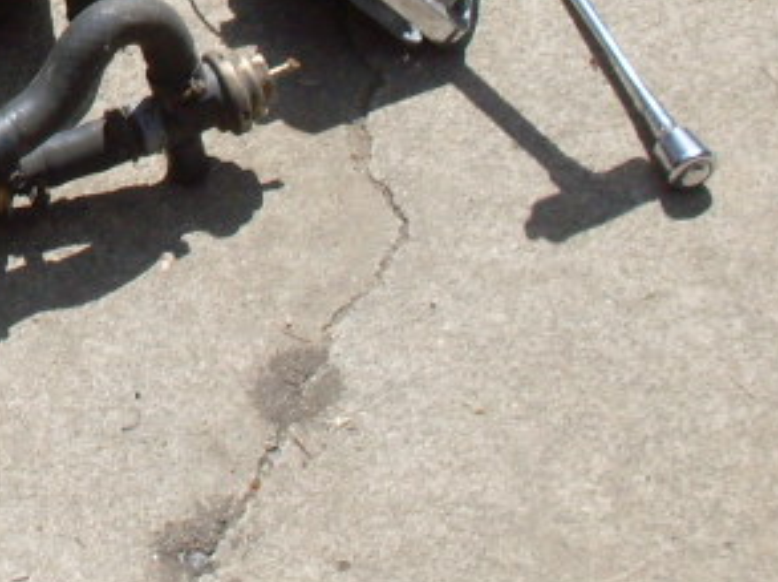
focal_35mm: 133
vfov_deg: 10.8
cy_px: -210
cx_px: -374
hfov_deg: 14.0
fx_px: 2986
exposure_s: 1/125
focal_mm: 6.3
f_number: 8.4
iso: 80
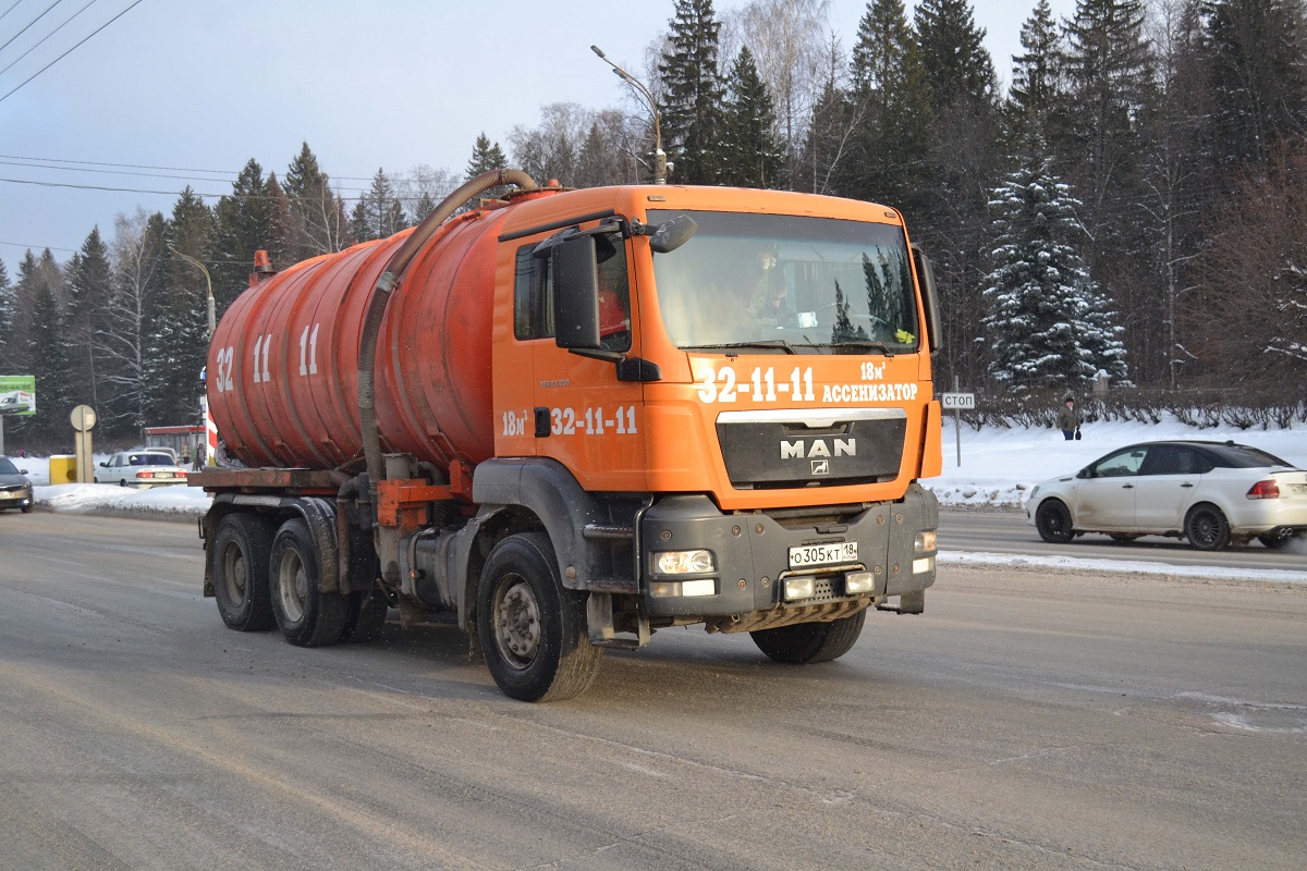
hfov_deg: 45.0
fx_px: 1579
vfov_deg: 30.8
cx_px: 654
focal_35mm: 44
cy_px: 436
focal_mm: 29
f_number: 4.5
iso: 400
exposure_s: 1/640
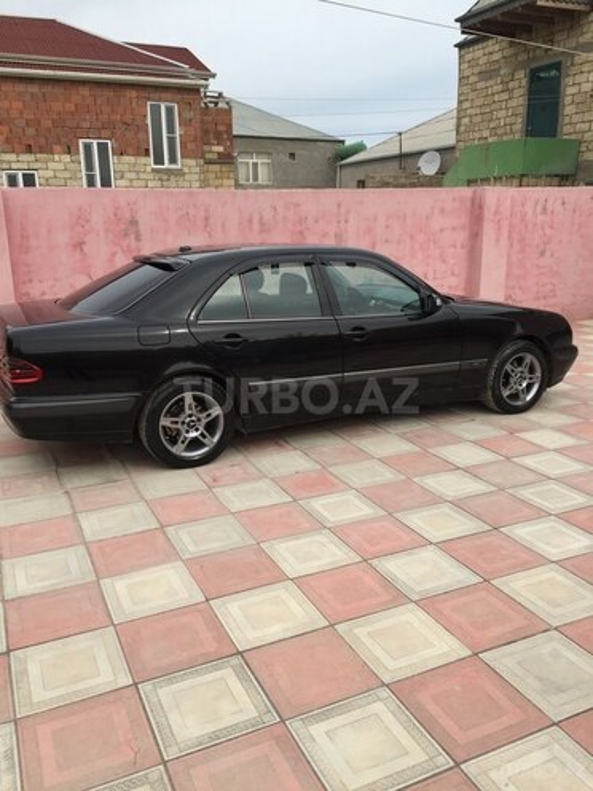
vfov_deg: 61.7
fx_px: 662
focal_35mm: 29
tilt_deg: -15.9
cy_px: 396
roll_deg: +0.5
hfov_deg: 48.2
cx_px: 296
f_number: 2.2
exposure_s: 1/1236
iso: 32
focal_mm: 4.15
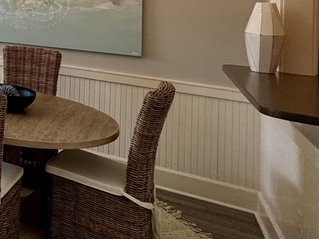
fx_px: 415
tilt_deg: +0.9
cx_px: -169
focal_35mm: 45
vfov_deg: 29.2
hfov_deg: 27.5
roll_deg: -2.9
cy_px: -22
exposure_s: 1/120
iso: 80
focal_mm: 2.22
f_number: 2.2
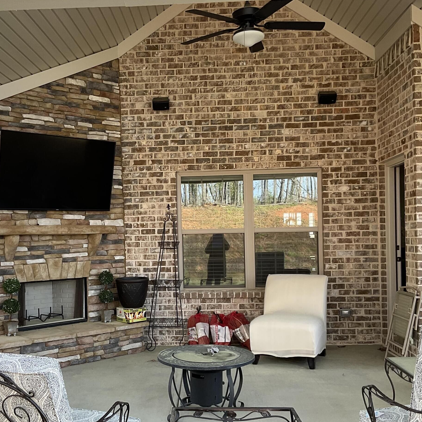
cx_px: 174
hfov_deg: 39.0
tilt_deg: +0.8
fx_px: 593
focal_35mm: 43
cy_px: 236
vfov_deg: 39.1
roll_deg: +0.9
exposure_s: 1/164
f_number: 1.8
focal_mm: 3
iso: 16
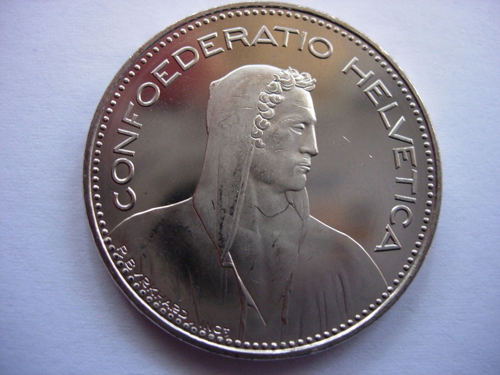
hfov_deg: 49.0
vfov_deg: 37.7
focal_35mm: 38
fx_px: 549
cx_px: 250
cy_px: 188
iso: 145
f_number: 2.8
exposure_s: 1/32
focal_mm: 7.8
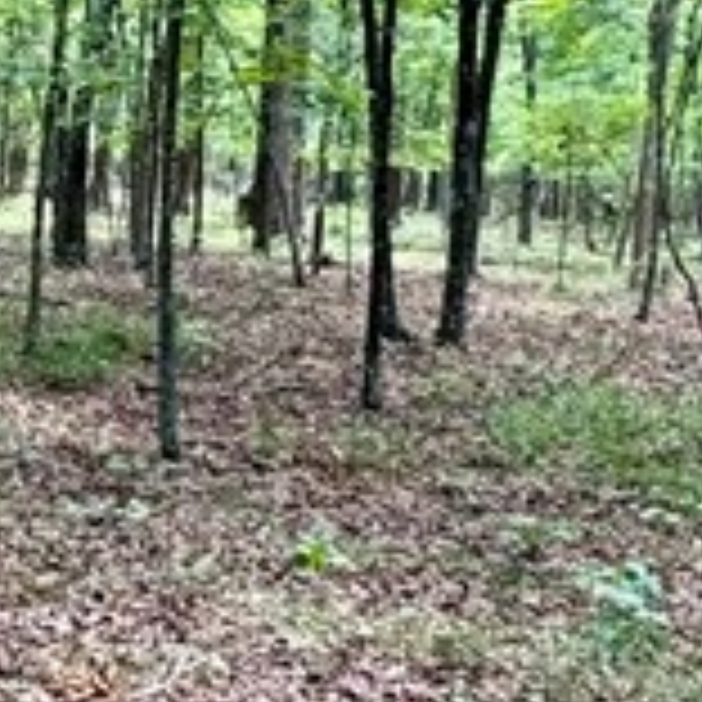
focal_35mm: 81
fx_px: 1858
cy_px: 153
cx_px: -324
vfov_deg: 21.2
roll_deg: -0.2
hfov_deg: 19.0
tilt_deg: -6.4
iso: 100
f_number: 2.2
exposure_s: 1/99
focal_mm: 2.22
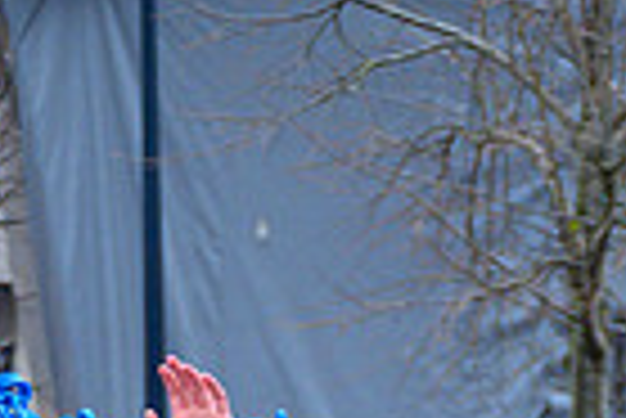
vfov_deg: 3.1
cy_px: 739
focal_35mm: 439
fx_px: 7642
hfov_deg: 4.7
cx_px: 162
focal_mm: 70
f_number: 5
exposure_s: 1/250
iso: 400
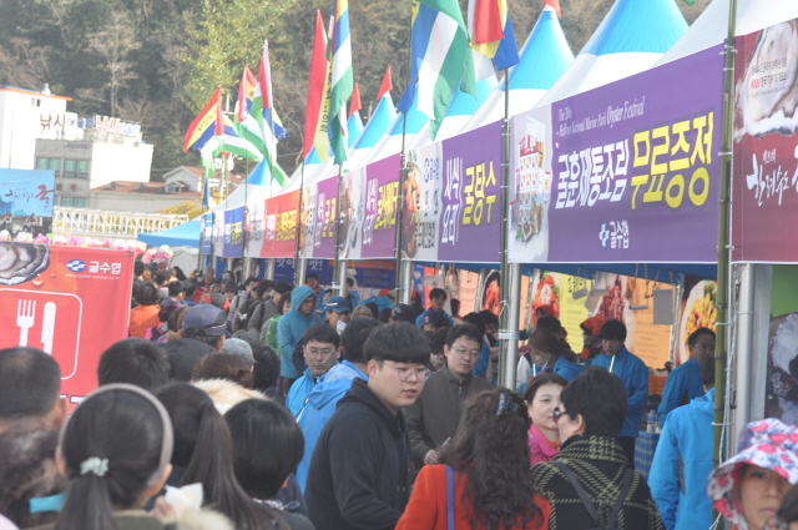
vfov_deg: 13.0
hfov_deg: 19.5
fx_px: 2325
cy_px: 265
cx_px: 399
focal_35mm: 105
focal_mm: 70
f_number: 7.1
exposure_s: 1/200
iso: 200
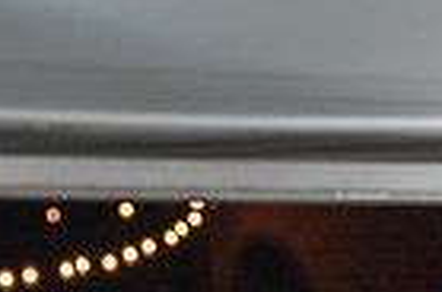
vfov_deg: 5.3
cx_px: 749
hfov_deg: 7.9
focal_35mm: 254
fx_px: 3111
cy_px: 535
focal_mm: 55
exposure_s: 1/200
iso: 1000
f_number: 5.6
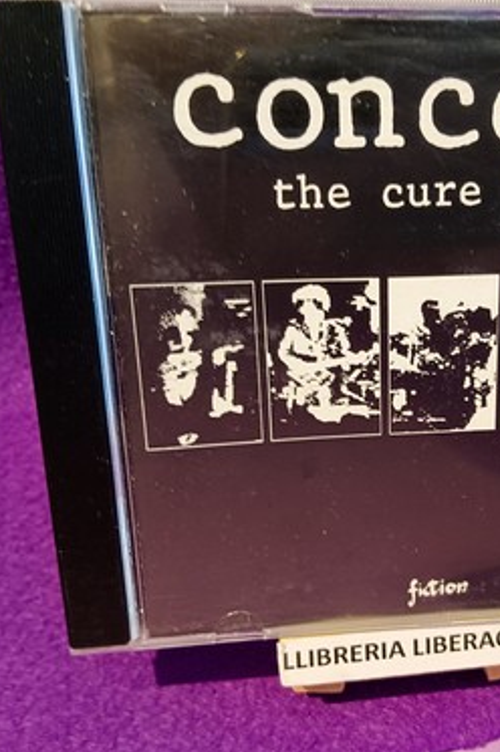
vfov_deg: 51.9
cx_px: 395
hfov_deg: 34.8
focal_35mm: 37
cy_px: 377
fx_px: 772
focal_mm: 3.96
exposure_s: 1/33.3
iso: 1133
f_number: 1.8
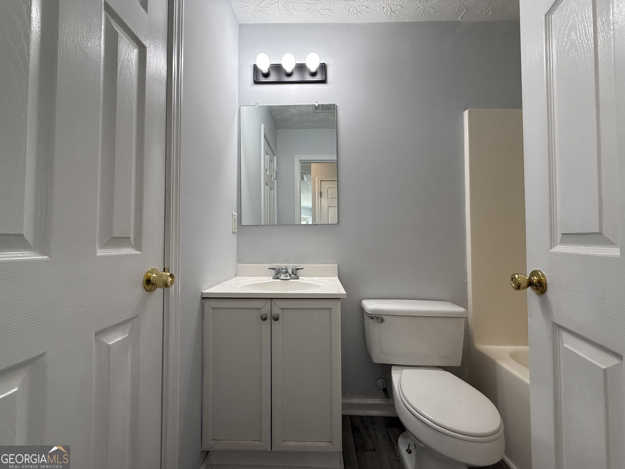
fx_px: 253
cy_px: 234
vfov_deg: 85.7
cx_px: 312
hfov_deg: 102.1
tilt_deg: +2.4
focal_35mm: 14
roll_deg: -0.4
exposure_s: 1/120
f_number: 2.2
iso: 200
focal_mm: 2.22
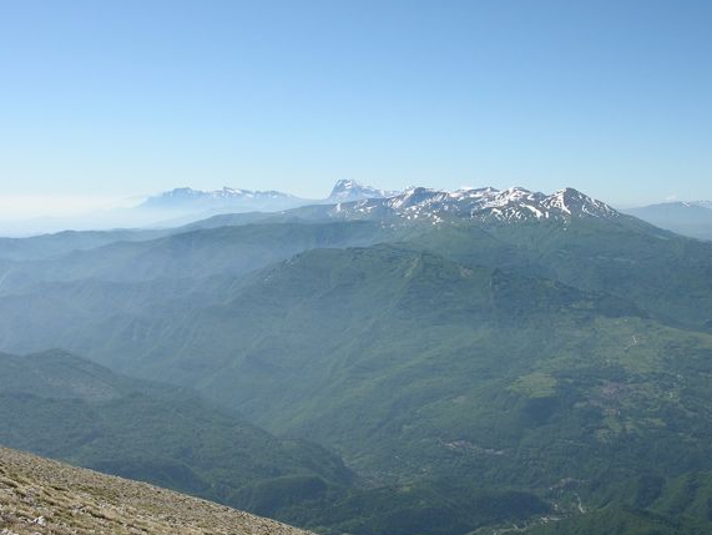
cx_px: 332
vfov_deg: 29.6
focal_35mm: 49
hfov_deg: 38.9
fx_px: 1008
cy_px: 203
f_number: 8
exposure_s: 1/190
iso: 50
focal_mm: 8.9
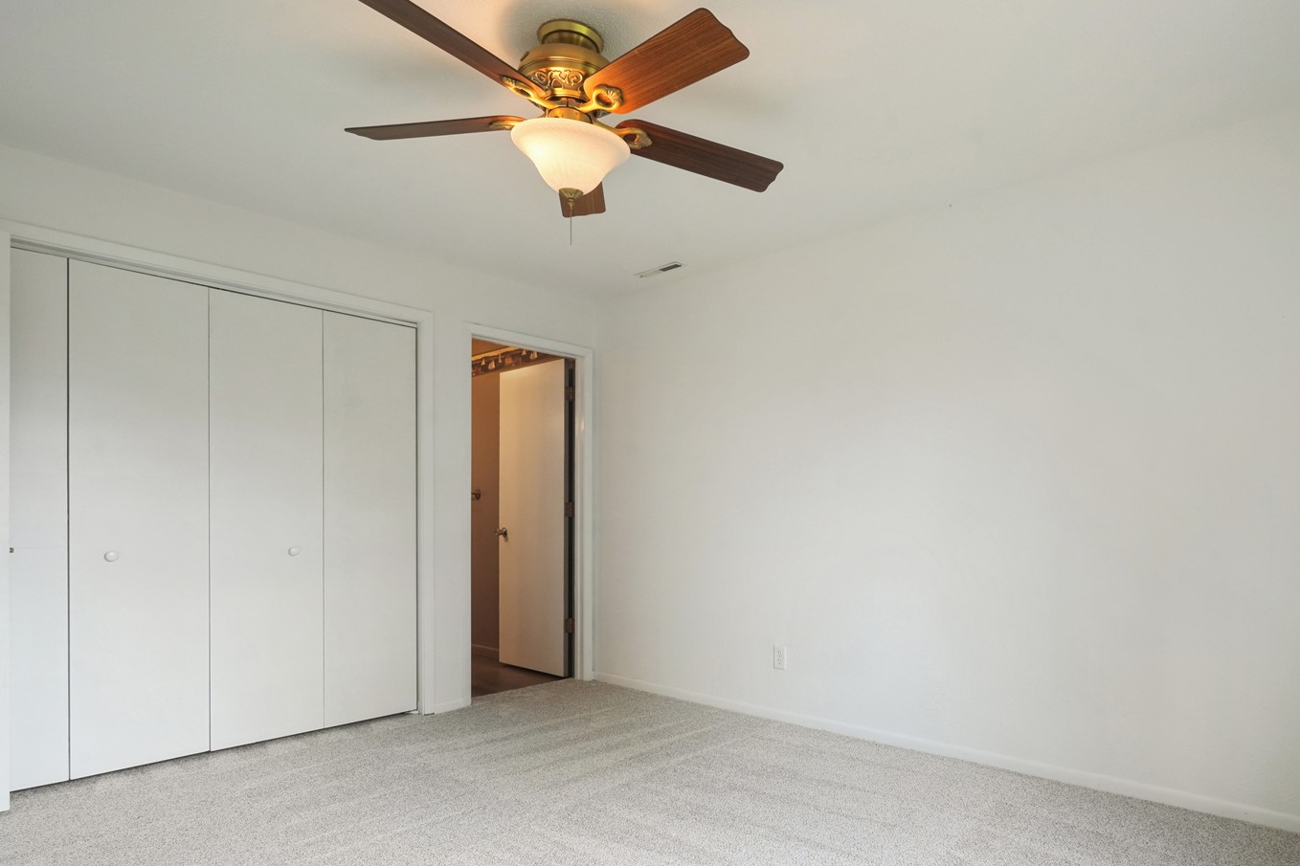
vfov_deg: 61.4
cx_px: 760
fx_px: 722
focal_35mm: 20
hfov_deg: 83.3
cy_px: 517
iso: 500
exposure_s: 1/30
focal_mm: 16
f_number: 10
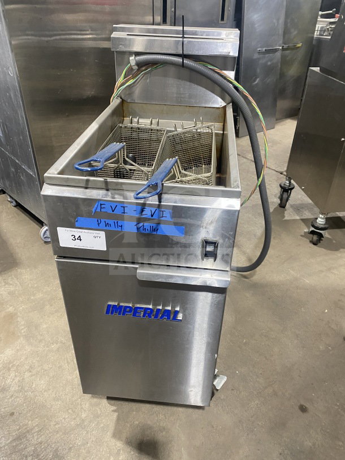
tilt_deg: -33.0
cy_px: 230
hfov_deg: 53.1
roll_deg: -1.8
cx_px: 172
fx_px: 345
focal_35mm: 26
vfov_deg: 67.3
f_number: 1.8
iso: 320
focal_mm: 4.25
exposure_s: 1/60
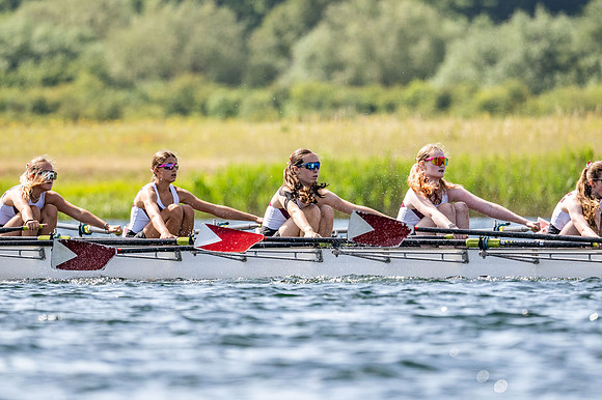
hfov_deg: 3.4
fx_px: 10027
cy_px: 200
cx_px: 301
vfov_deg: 2.3
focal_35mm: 600
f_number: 4.5
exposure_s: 1/2500
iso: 280
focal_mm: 400
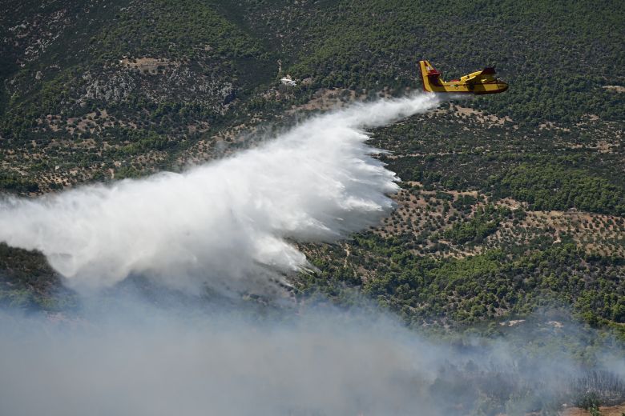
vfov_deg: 11.4
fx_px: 2083
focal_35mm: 120
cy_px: 208
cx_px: 312
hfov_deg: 17.1
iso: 160
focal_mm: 120
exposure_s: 1/2500
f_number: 5
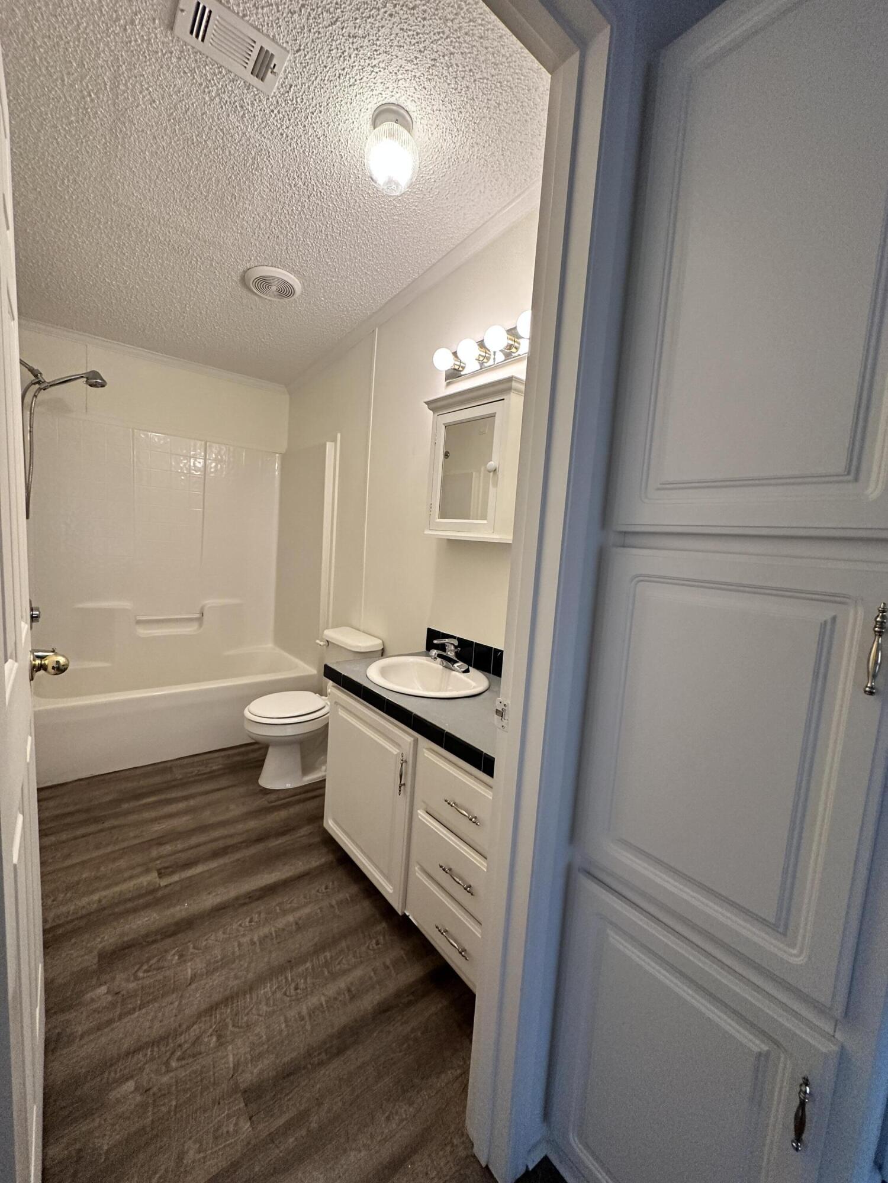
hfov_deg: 85.7
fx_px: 479
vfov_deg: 102.1
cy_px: 592
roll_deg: -5.5
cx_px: 444
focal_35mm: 14
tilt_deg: -6.2
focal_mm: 2.22
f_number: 2.2
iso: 320
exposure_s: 1/120
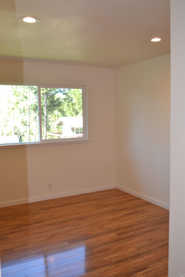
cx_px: 92
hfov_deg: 40.0
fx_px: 254
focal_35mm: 33
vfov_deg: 57.2
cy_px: 138
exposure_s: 1/80
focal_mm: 22
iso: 400
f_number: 4
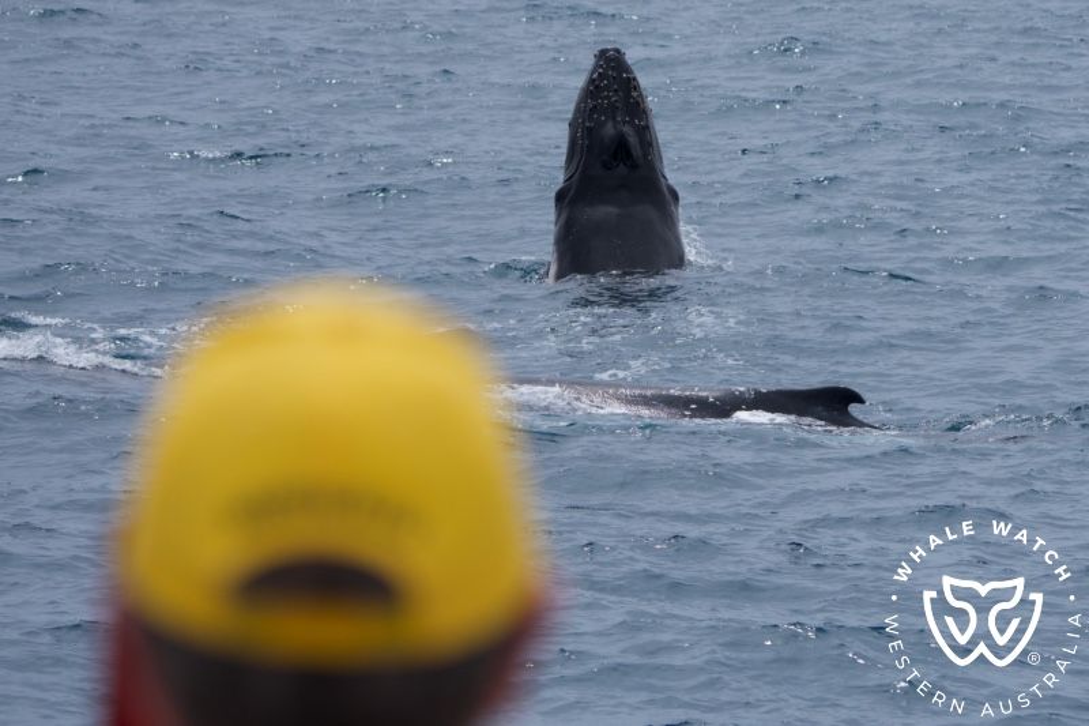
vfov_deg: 6.9
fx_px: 6048
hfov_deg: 10.3
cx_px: 544
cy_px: 363
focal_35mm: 200
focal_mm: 200
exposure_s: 1/3200
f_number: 8
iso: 800
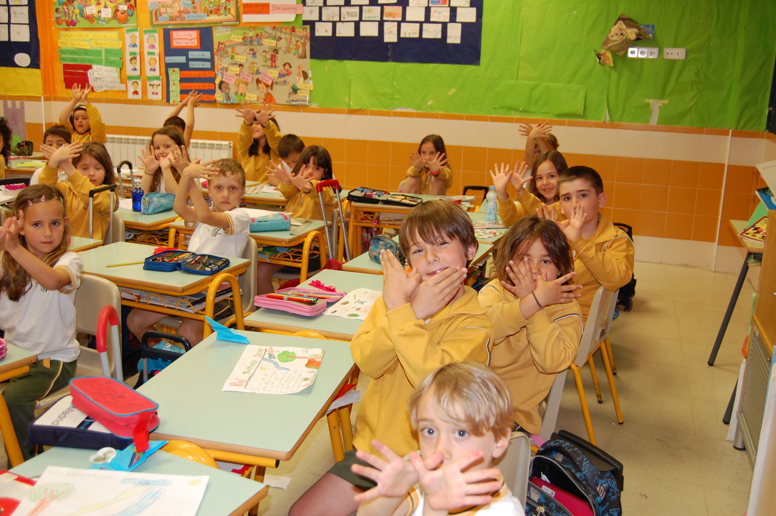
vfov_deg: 36.8
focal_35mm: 36
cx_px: 388
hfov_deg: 53.2
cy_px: 258
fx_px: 775
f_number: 4
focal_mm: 24
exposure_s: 1/60
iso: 400
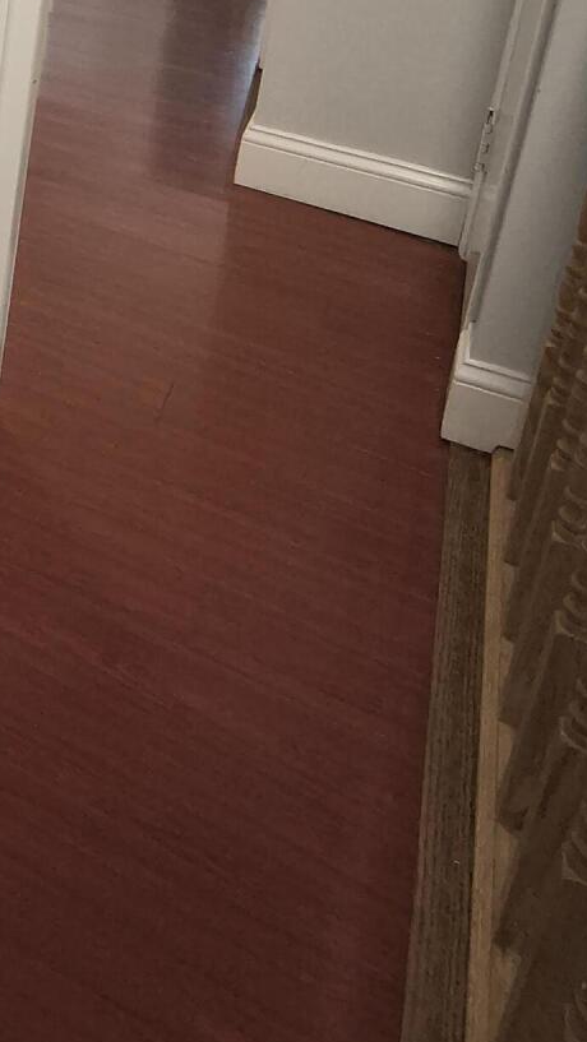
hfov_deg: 26.1
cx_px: -309
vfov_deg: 46.1
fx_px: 885
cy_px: -92
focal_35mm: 32
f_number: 2.2
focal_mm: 2.13
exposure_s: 1/60
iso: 560
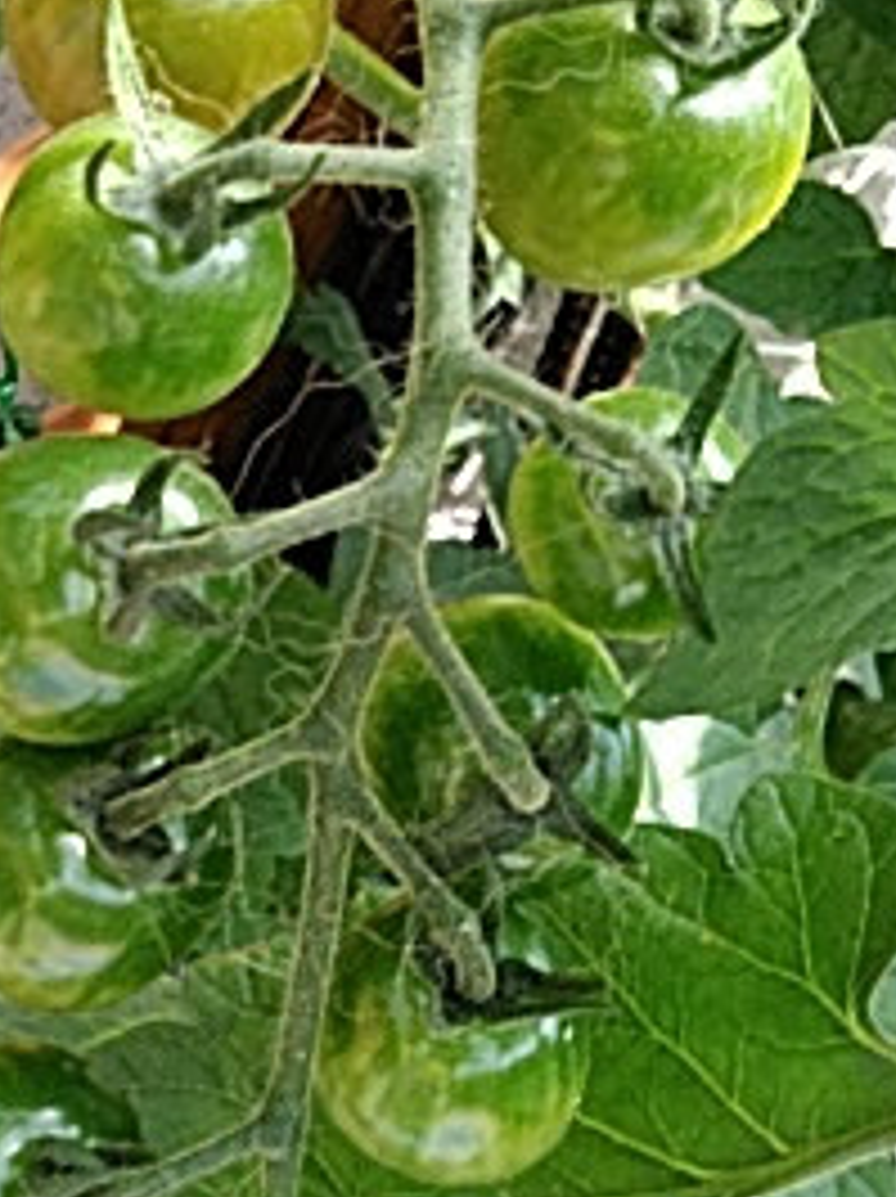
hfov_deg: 22.3
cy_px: 765
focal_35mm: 65
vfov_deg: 29.7
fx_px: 2247
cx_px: 198
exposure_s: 1/125
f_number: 2.2
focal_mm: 3.46
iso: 90
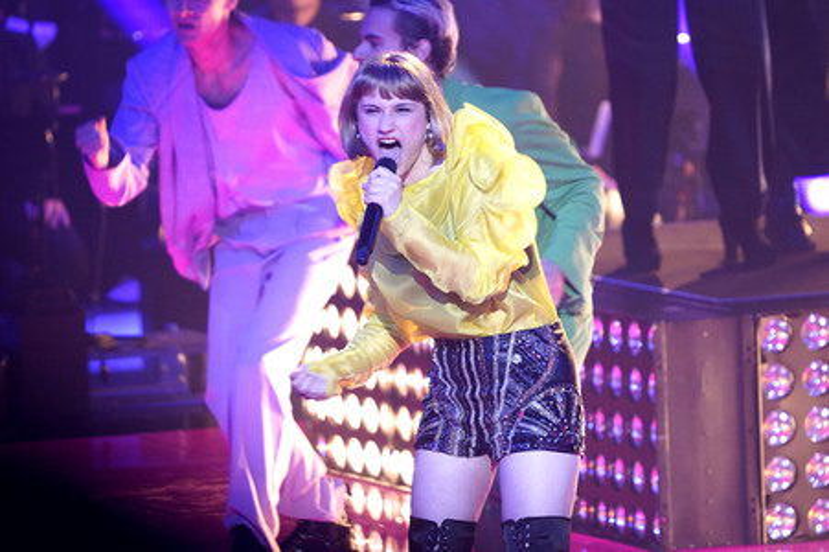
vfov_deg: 3.3
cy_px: 276
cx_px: 414
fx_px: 9457
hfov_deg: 5.0
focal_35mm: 411
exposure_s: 1/160
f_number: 6.3
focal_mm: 411
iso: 5000
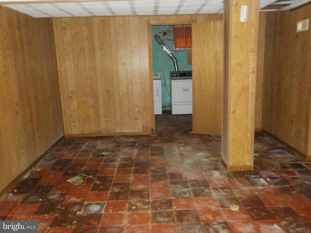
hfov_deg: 60.0
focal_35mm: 30
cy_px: 116
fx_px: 270
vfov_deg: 46.8
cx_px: 156
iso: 800
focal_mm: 4.1
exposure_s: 1/30
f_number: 3.3
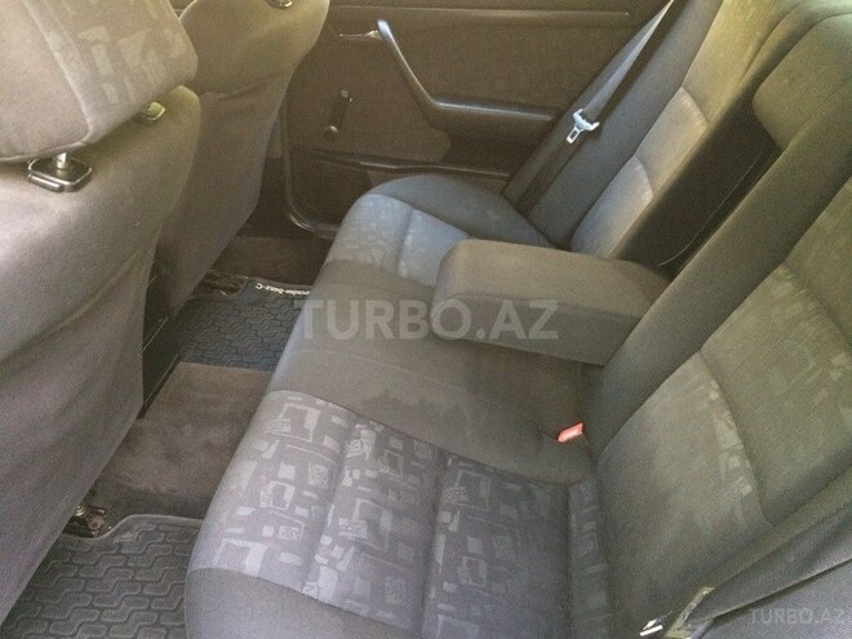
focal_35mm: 29
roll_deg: -0.4
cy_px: 320
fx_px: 714
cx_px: 426
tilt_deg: -34.4
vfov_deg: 48.2
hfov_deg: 61.7
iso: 320
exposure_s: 1/25
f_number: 2.2
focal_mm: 4.15
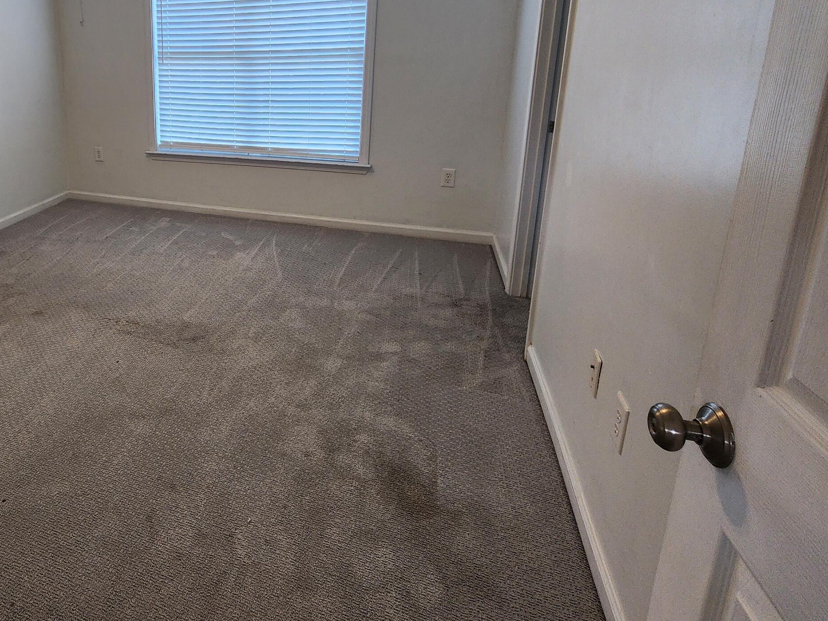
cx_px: 175
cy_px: 168
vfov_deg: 60.5
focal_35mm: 21
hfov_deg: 71.6
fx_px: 502
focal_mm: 2.2
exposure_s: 1/60
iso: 125
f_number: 2.2
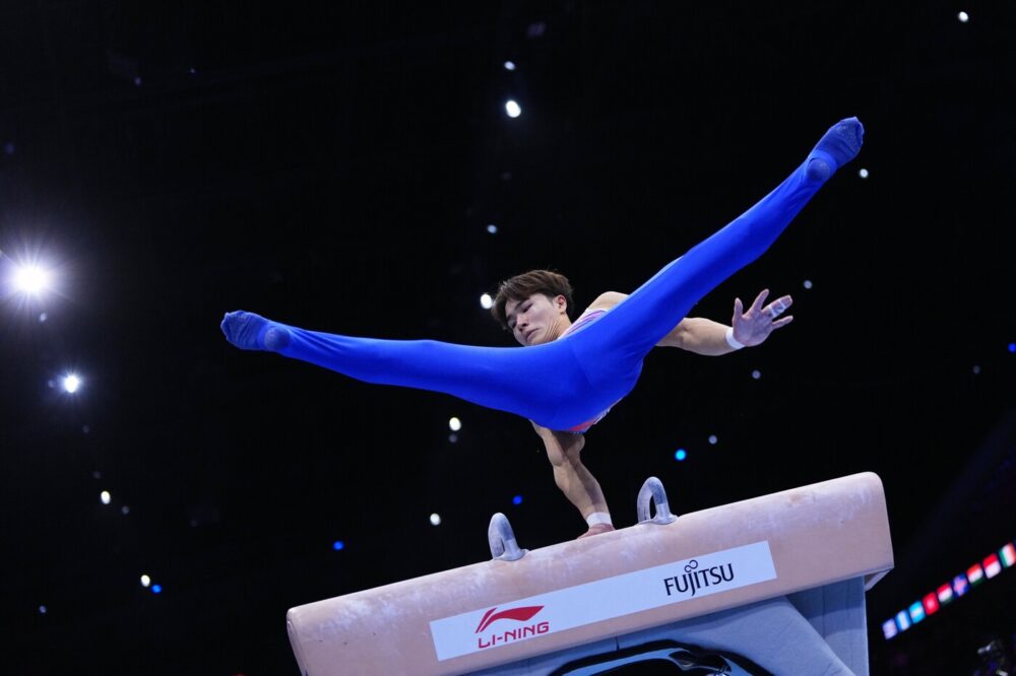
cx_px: 508
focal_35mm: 70
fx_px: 1975
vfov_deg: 19.4
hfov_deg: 28.9
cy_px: 338
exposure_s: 1/1250
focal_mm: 70
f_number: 2.8
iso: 3200
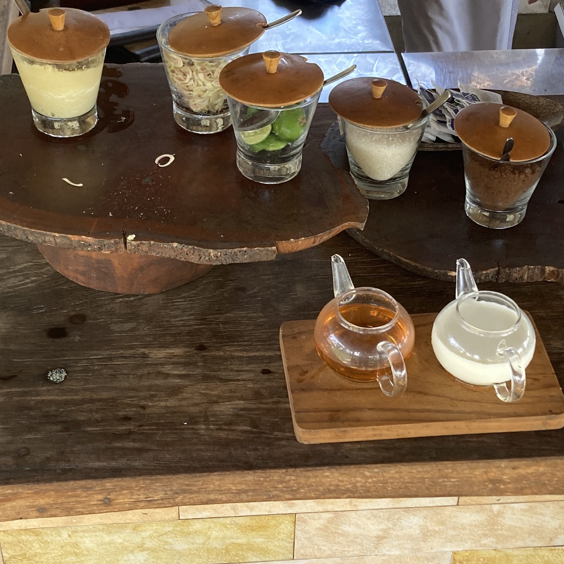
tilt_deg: -40.6
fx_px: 1161
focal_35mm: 63
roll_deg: -0.7
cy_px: 327
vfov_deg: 27.3
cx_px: 268
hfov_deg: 27.3
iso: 64
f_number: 1.8
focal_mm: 3.99
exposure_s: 1/121
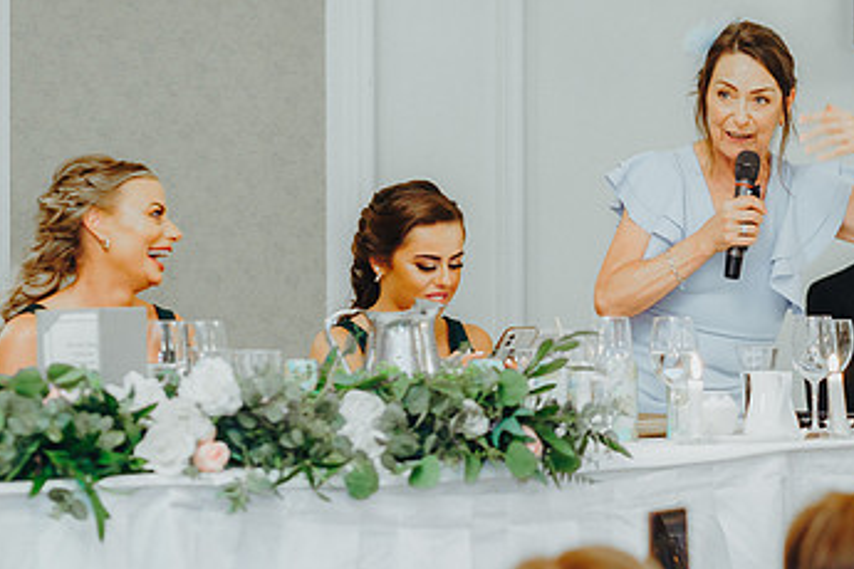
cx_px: 639
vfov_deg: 9.6
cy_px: 219
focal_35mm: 143
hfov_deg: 14.3
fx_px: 3392
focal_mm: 85
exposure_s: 1/125
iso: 2000
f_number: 2.8
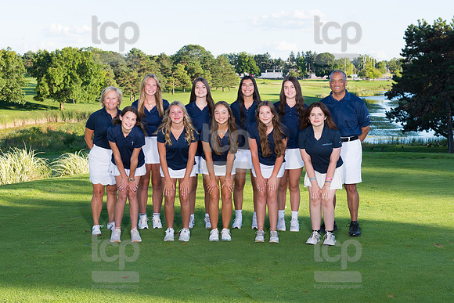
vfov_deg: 22.3
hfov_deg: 32.9
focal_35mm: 61
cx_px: 224
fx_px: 769
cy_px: 145
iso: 250
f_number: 7.1
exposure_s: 1/250
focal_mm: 55
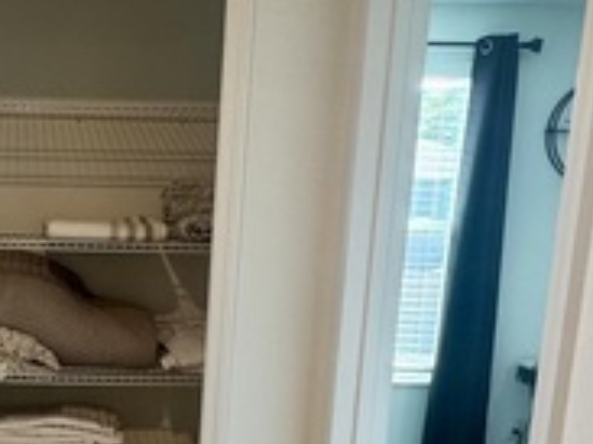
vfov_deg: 27.8
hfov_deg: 35.0
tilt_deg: -12.6
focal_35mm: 51
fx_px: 873
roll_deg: -1.0
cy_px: 373
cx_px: 44
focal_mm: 2.22
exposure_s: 1/120
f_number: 2.2
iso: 200
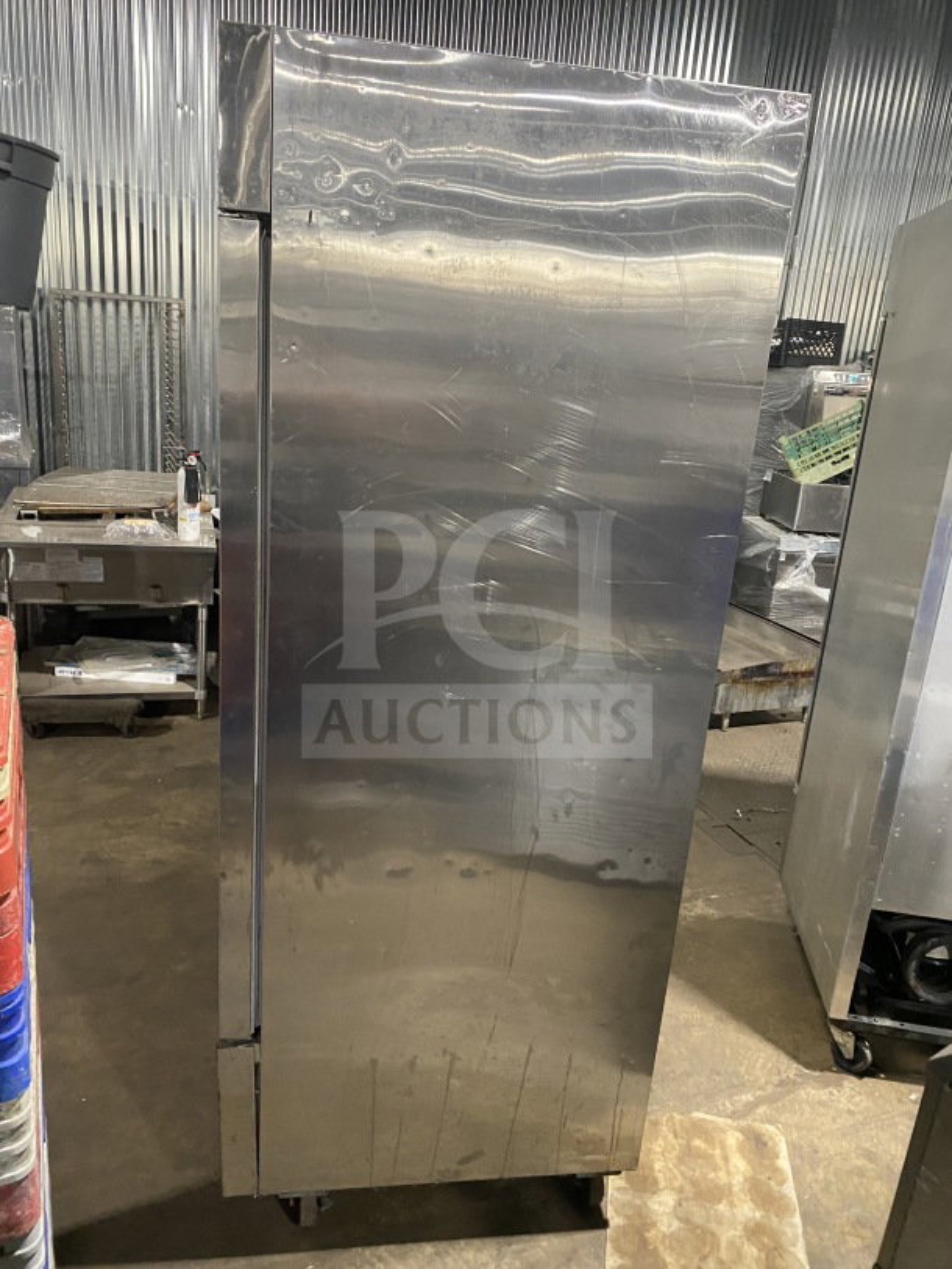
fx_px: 953
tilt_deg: -16.9
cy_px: 634
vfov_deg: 67.3
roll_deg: -5.4
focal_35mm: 26
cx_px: 476
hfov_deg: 53.1
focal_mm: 4.25
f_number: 1.8
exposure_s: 1/60
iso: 500
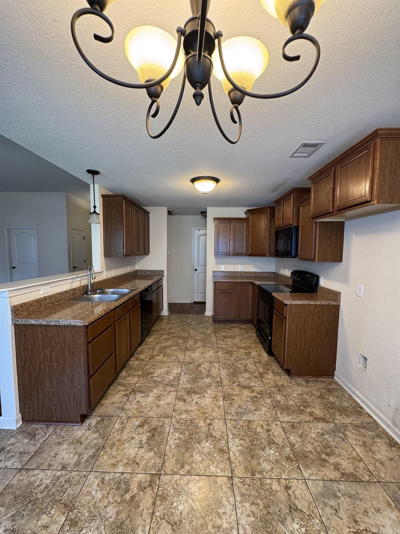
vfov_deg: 102.1
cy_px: 267
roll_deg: +0.1
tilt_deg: -4.3
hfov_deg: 85.7
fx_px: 216
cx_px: 200
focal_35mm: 14
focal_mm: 2.22
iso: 200
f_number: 2.2
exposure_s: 1/60
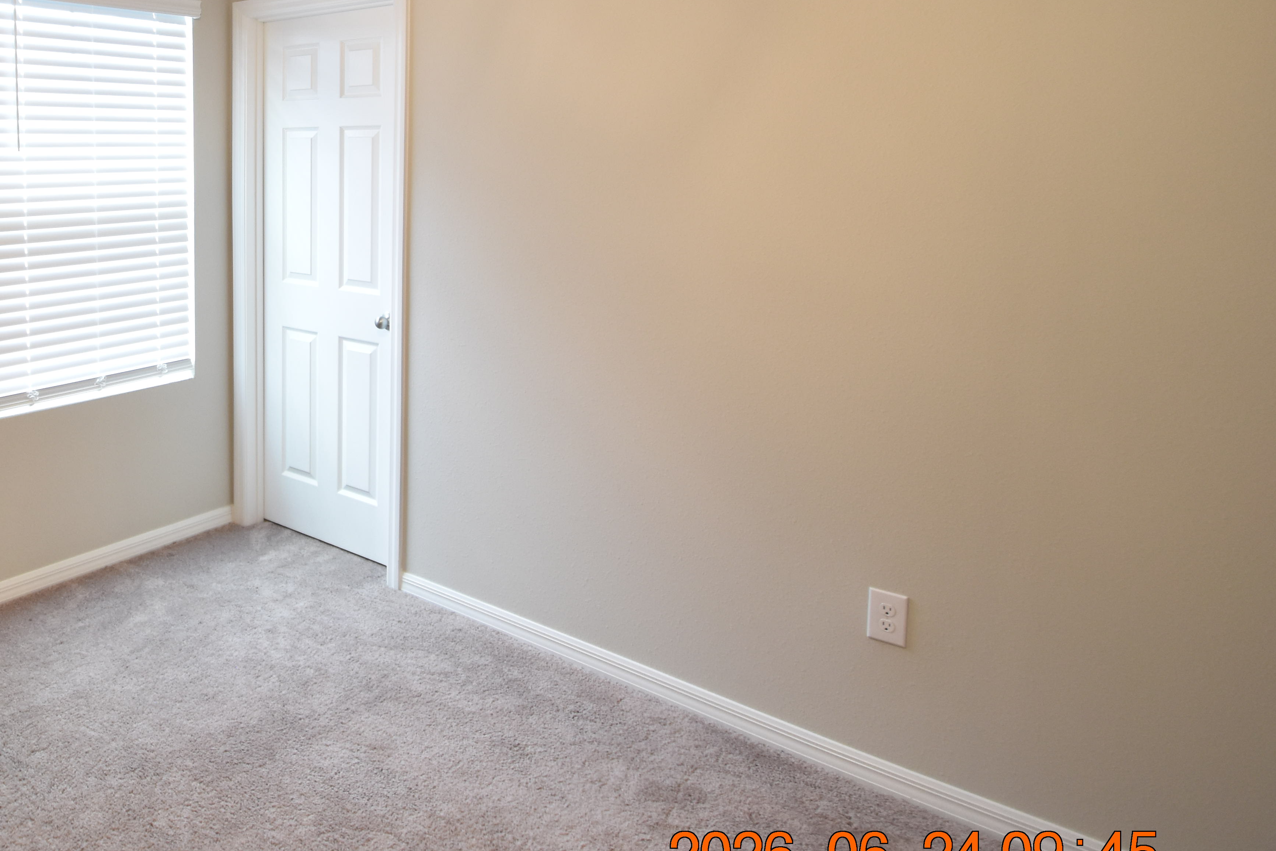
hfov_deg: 63.6
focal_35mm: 26
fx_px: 921
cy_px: 228
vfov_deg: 47.9
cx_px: 262
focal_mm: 10
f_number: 3.5
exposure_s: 1/30
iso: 800
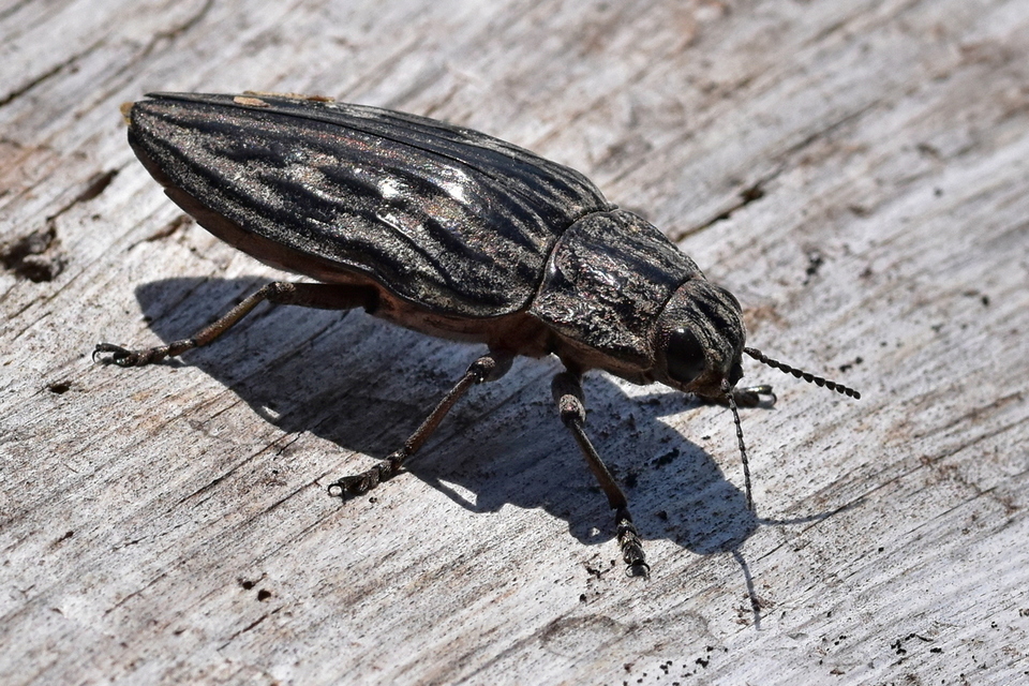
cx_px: 514
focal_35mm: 158
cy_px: 343
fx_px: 4502
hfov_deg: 13.0
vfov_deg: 8.7
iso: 800
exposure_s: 1/2000
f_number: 11
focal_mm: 105
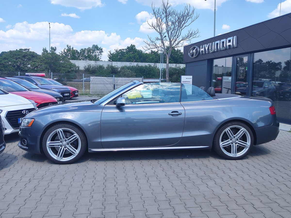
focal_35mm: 23
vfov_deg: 58.9
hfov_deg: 73.9
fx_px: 193
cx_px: 146
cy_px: 109
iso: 50
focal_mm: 7.01
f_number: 1.69
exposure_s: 1/560
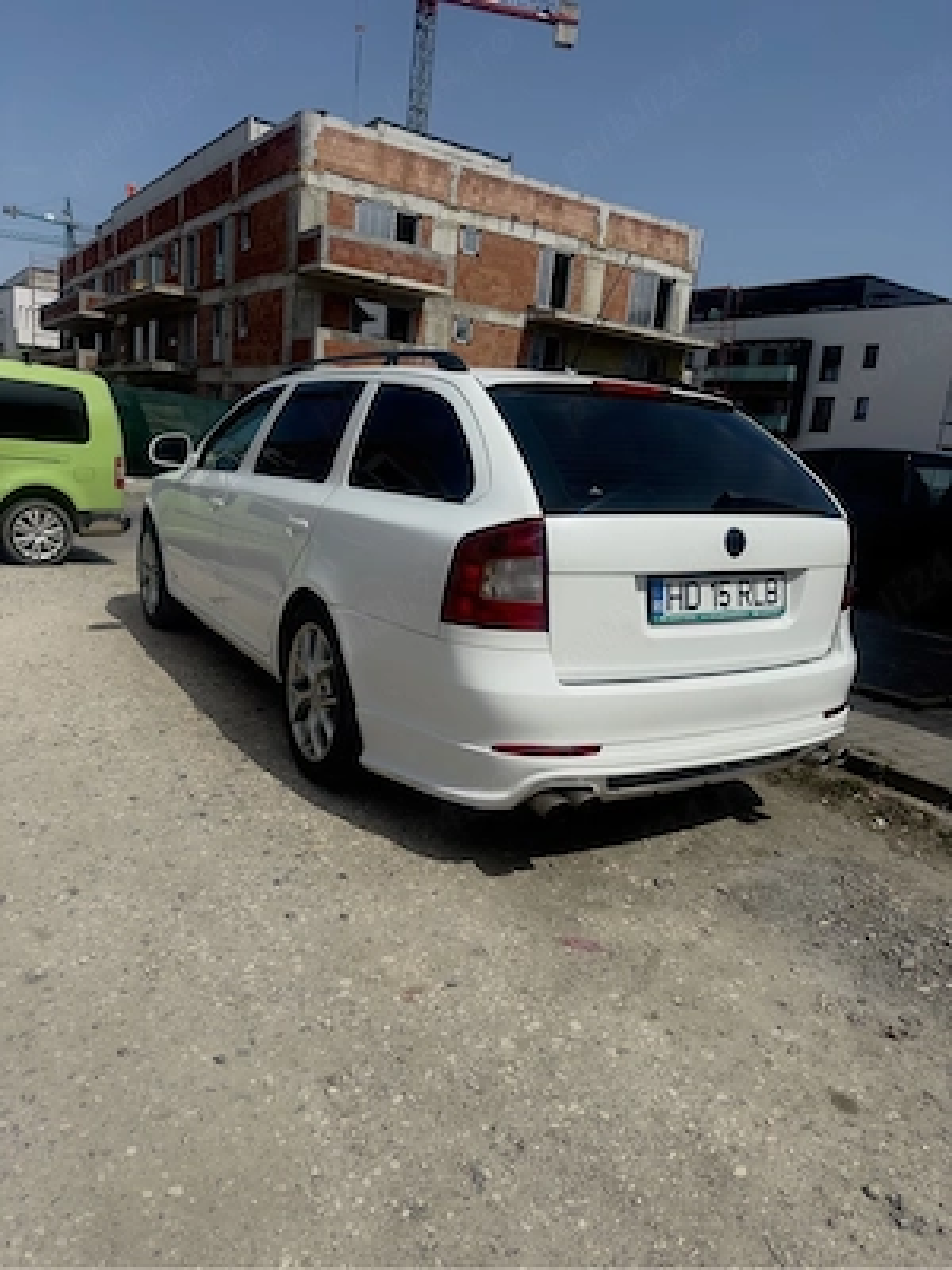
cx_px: 476
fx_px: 880
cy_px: 635
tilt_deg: -11.8
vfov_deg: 71.6
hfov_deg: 56.8
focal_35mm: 24
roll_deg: -6.1
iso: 100
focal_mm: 6.86
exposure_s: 1/11628
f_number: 1.78
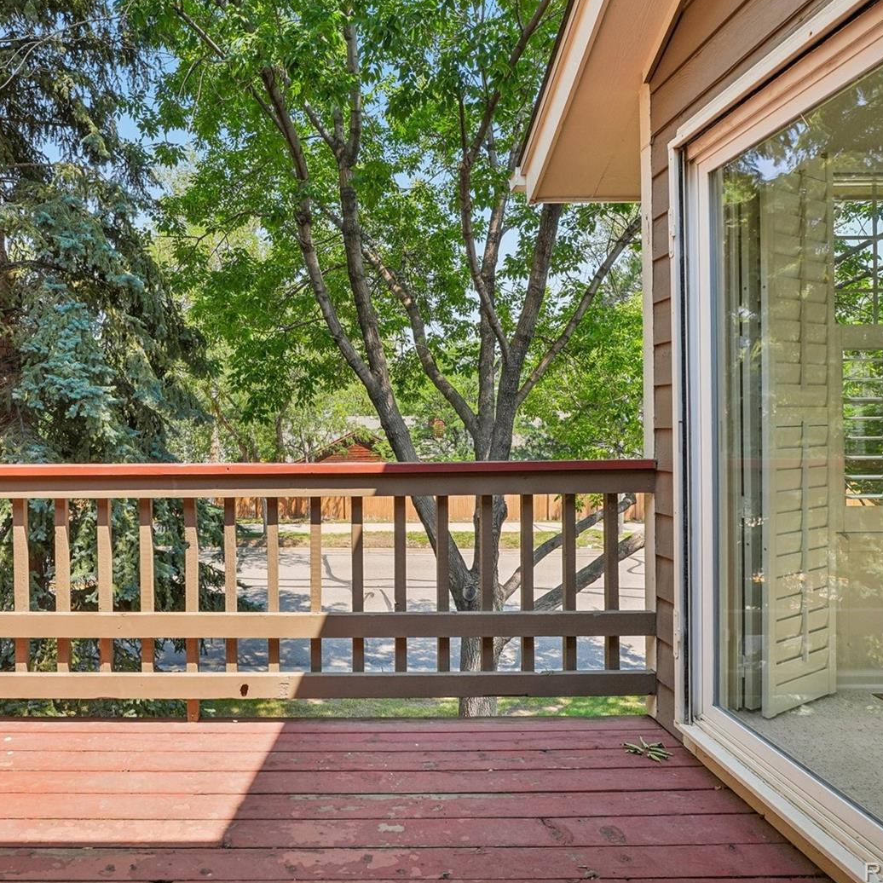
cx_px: 320
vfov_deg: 70.5
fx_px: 625
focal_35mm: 22
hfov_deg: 69.1
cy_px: 436
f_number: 8
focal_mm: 11
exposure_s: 1/125
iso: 100
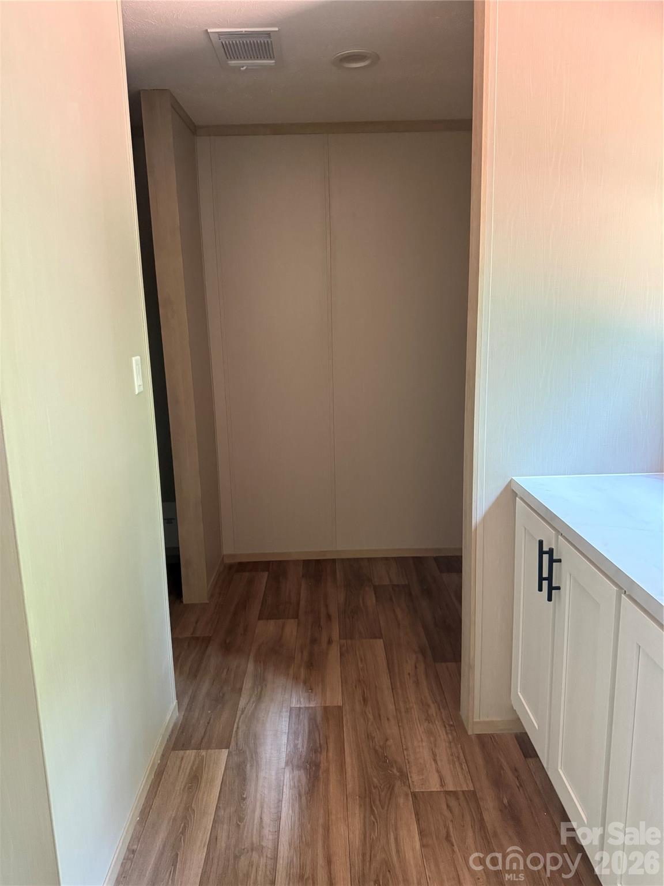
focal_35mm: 24
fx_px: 614
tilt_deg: -10.6
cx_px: 332
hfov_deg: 56.8
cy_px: 443
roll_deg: +1.4
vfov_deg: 71.6
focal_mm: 6.76
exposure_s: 1/60
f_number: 1.78
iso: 640
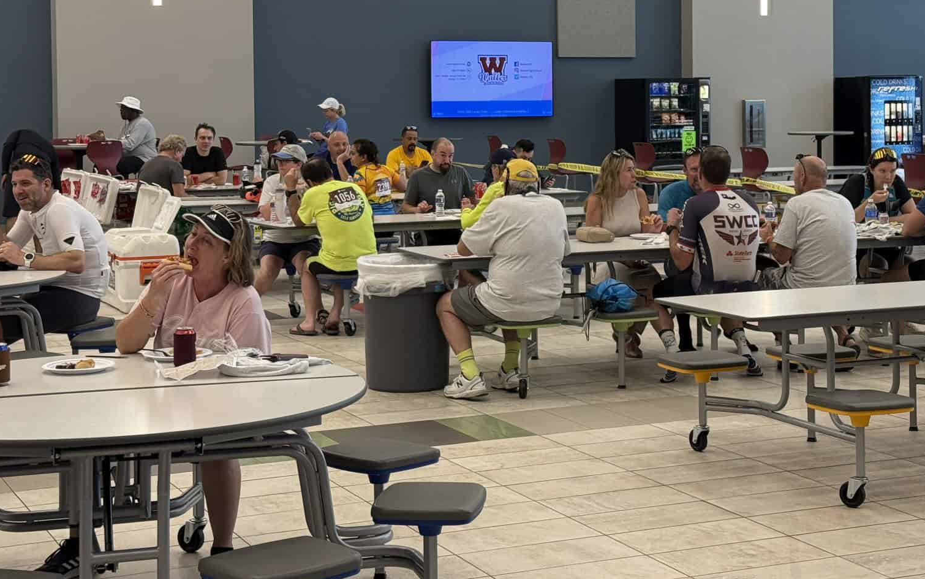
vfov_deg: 18.7
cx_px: 546
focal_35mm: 69
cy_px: 142
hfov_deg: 29.7
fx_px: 1740
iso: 200
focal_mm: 6.8
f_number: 1.8
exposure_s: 1/150
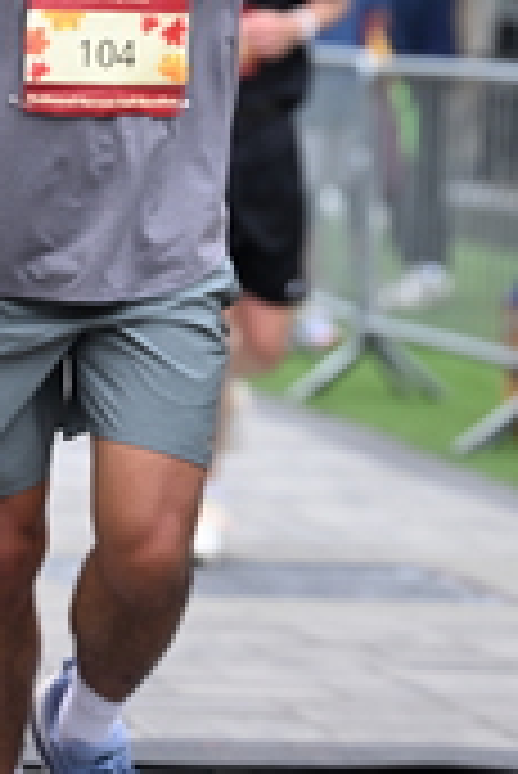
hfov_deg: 4.4
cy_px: -212
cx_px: 209
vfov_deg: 6.5
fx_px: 6763
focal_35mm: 314
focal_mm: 98
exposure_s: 1/2000
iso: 640
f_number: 2.8
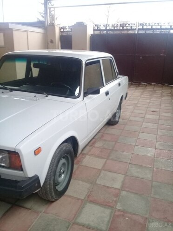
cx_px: 86
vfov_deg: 58.4
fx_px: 207
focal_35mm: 31
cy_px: 116
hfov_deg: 45.4
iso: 80
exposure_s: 1/33
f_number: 2.2
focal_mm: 3.3
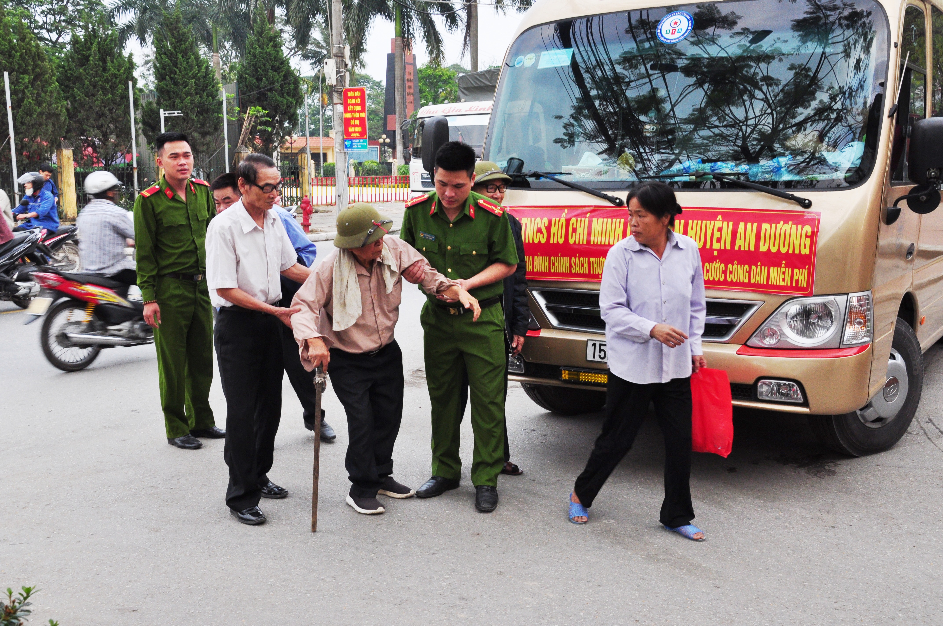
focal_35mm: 39
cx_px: 472
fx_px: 1020
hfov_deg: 49.6
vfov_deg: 34.1
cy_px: 313
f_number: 8
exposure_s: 1/125
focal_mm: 26
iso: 640
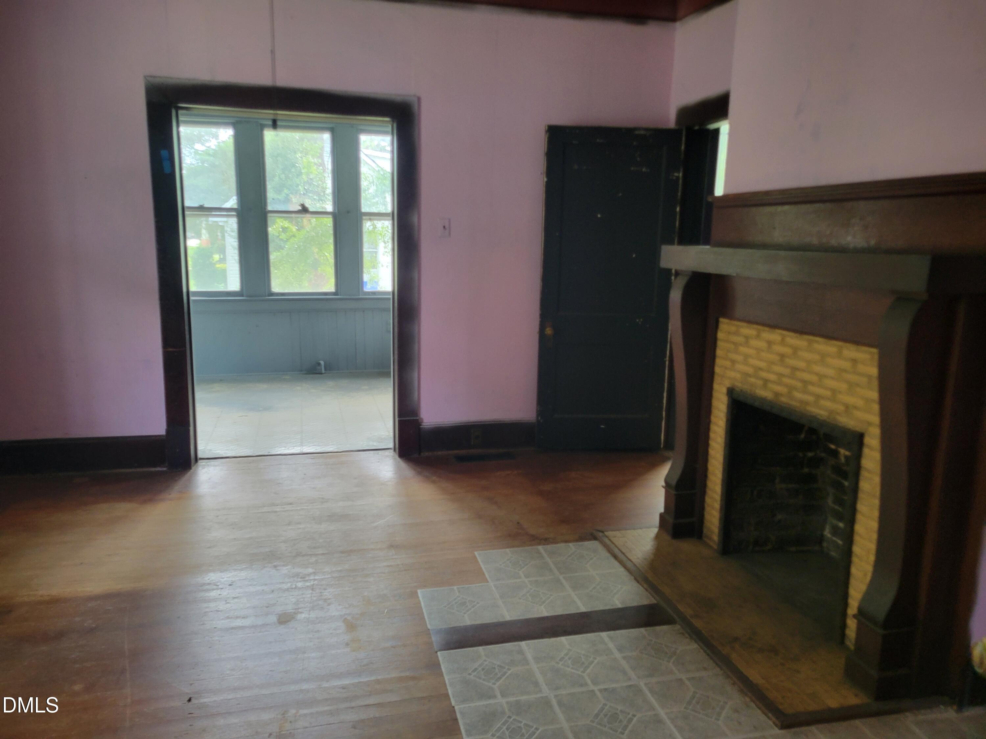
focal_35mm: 26
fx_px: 741
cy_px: 370
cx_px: 493
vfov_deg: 53.1
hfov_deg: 67.3
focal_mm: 5.4
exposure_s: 1/60
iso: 200
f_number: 1.8
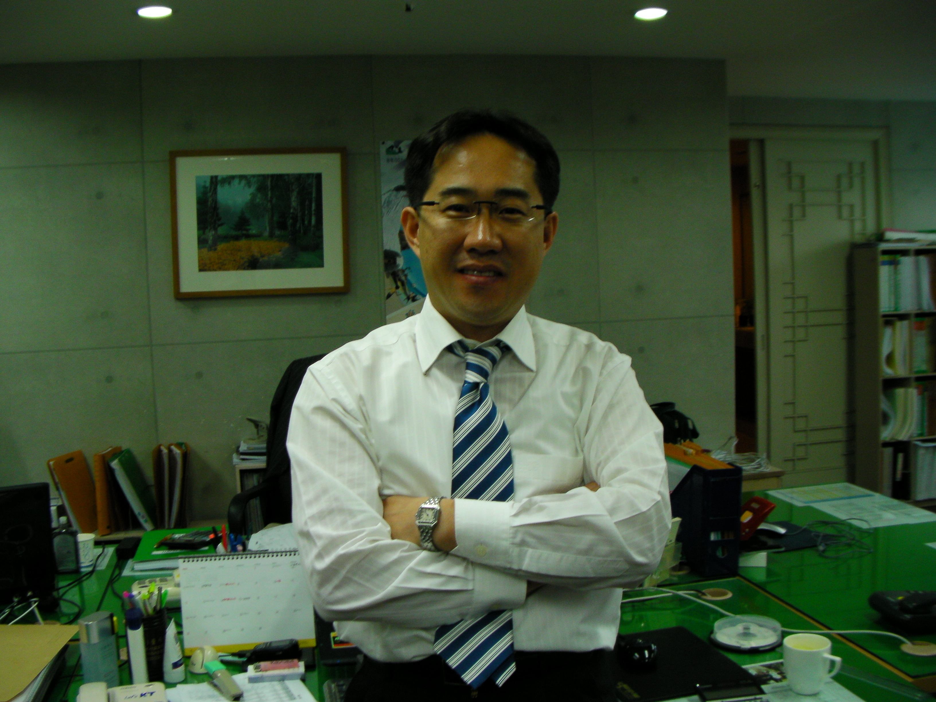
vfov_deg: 37.7
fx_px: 1028
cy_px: 351
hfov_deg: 49.0
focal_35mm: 38
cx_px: 468
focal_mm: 6.3
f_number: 3.5
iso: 94
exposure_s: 1/30
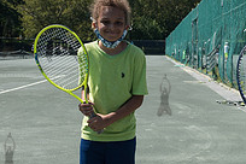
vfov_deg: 16.6
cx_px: 169
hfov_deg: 24.6
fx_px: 560
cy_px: 93
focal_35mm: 82
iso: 125
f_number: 5.6
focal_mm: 24
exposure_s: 1/640
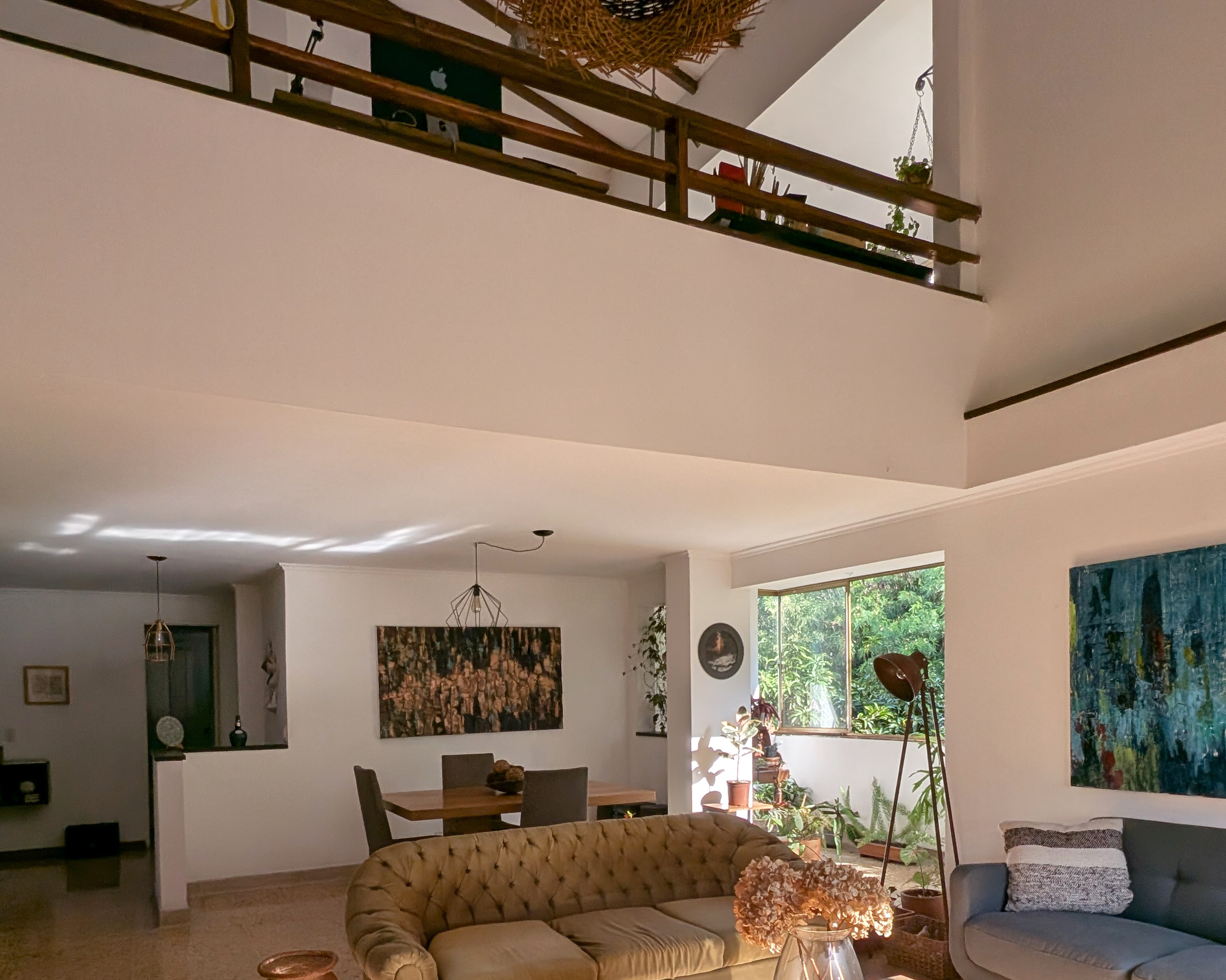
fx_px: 798
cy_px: 716
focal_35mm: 22
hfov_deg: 75.0
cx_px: 578
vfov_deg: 60.2
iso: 43
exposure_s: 1/424
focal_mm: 1.95
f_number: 2.2
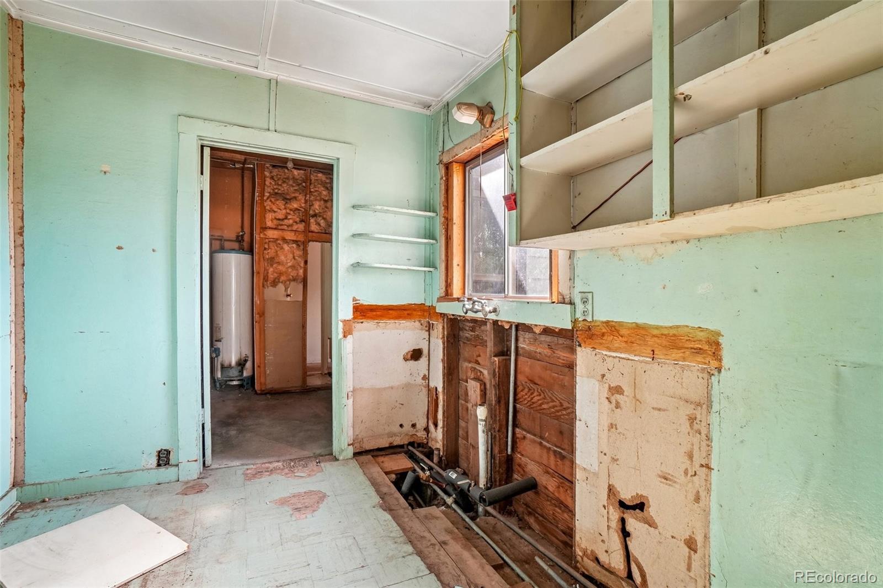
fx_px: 368
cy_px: 294
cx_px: 442
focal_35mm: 15
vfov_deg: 77.3
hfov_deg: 100.4
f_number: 8
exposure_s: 1/13
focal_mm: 10
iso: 400
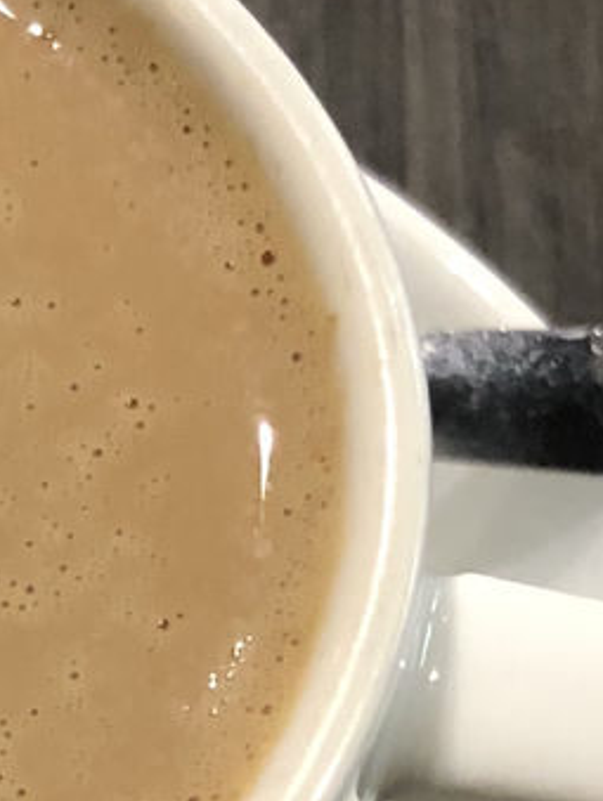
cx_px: -213
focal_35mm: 165
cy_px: 860
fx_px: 3825
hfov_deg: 8.9
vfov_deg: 11.8
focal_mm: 4
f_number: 1.8
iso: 64
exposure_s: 1/15
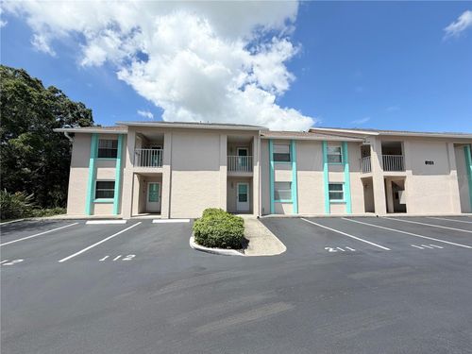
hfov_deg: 102.1
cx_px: 236
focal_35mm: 14
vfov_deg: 85.7
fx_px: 191
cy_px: 177
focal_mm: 2.22
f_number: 2.2
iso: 20
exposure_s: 1/1068
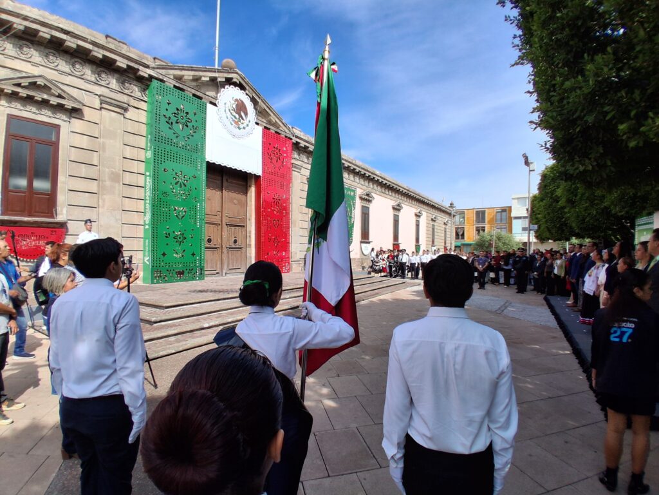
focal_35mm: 17
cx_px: 330
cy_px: 248
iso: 50
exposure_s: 1/1368
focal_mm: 1.4
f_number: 2.2
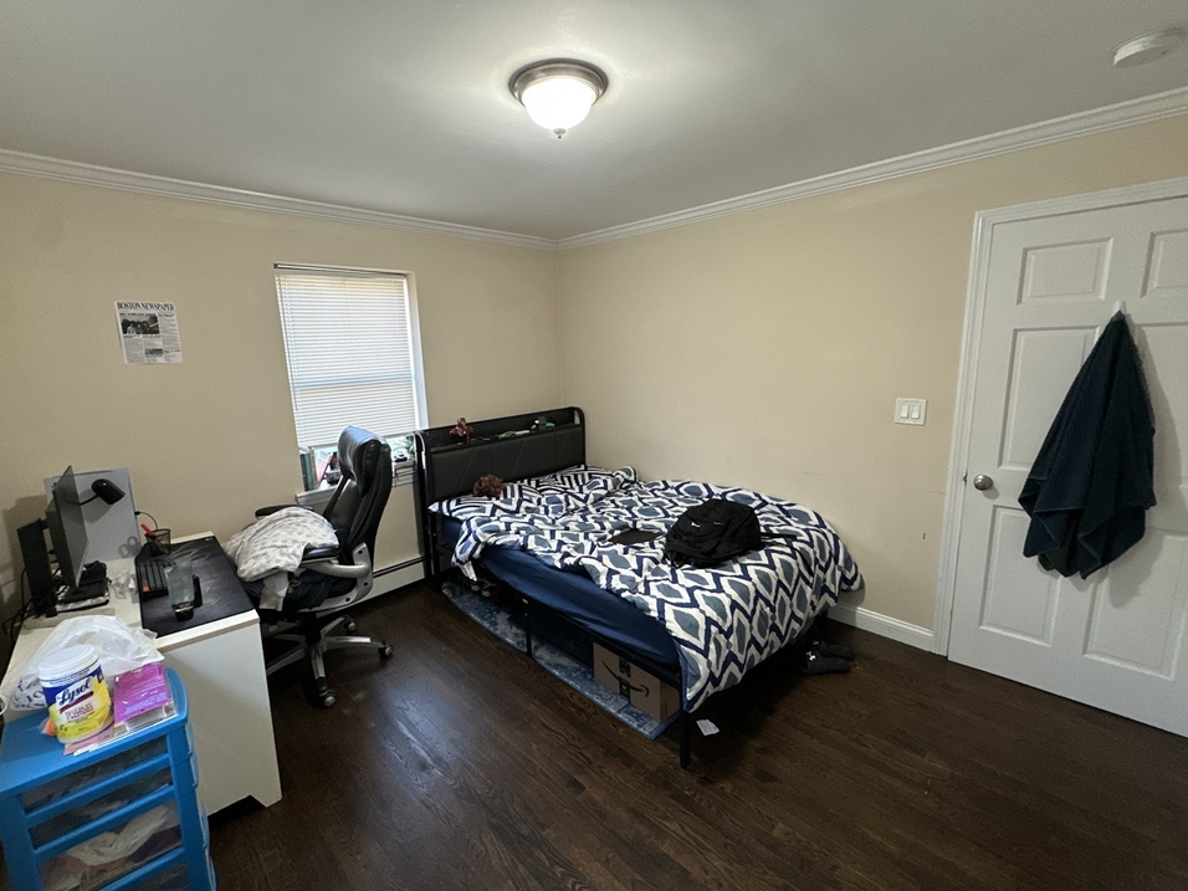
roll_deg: +1.2
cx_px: 570
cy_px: 441
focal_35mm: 15
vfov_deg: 81.7
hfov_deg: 98.1
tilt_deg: -10.2
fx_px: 515
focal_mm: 2.22
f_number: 2.2
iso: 400
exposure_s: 1/60
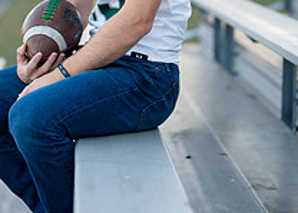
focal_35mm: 154
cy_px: -25
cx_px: 107
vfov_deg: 9.3
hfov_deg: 13.0
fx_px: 1305
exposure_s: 1/800
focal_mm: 50
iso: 100
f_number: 1.2
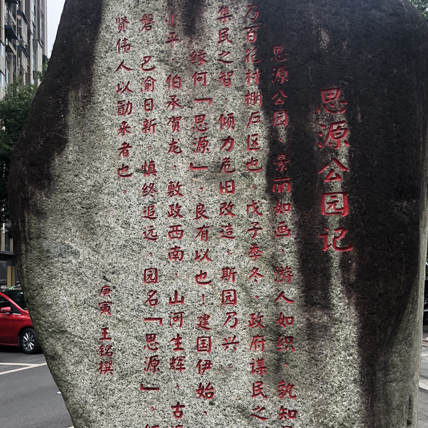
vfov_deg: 48.3
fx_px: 476
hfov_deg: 48.5
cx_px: 213
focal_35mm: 34
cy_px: 243
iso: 50
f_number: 1.8
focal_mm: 4
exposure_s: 1/120
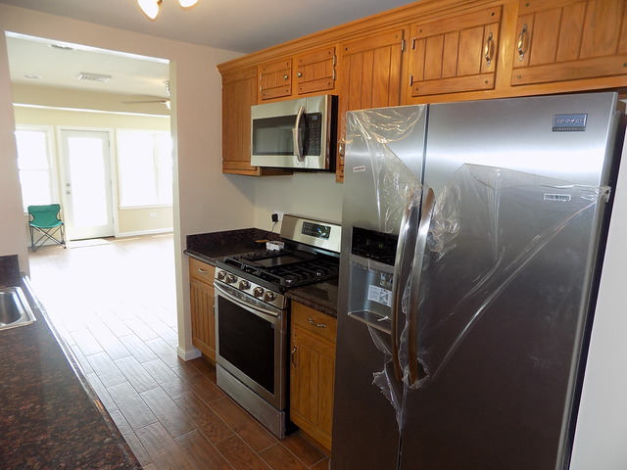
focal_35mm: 23
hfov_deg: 73.9
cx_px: 314
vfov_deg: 58.9
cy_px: 235
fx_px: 417
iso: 140
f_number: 3.1
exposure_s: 1/30
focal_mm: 4
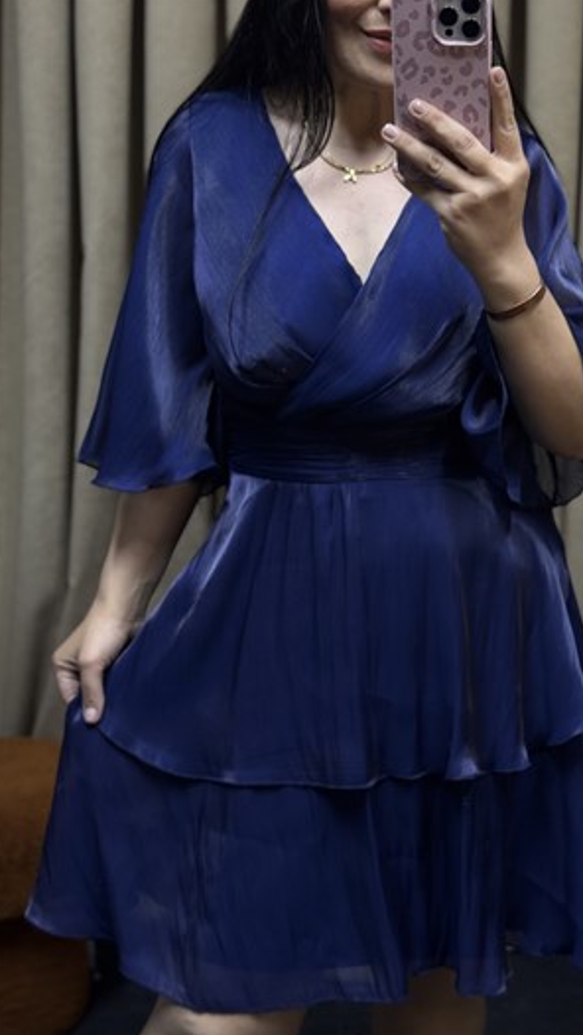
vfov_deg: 39.2
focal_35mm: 53
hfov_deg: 22.6
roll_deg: +1.3
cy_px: 515
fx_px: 1456
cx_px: 382
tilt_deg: -24.0
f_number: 1.78
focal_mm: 6.76
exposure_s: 1/100
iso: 64
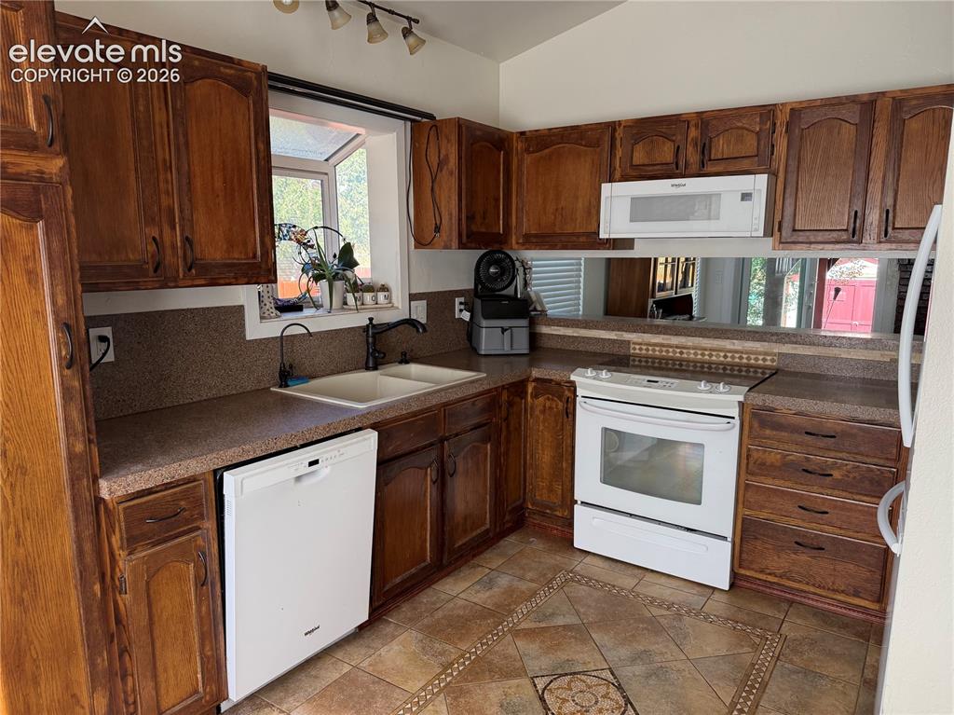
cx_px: 477
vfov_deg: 56.8
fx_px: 661
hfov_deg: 71.6
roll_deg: +0.4
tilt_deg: -9.5
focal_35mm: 24
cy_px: 358
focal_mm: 6.76
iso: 160
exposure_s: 1/183
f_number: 1.78
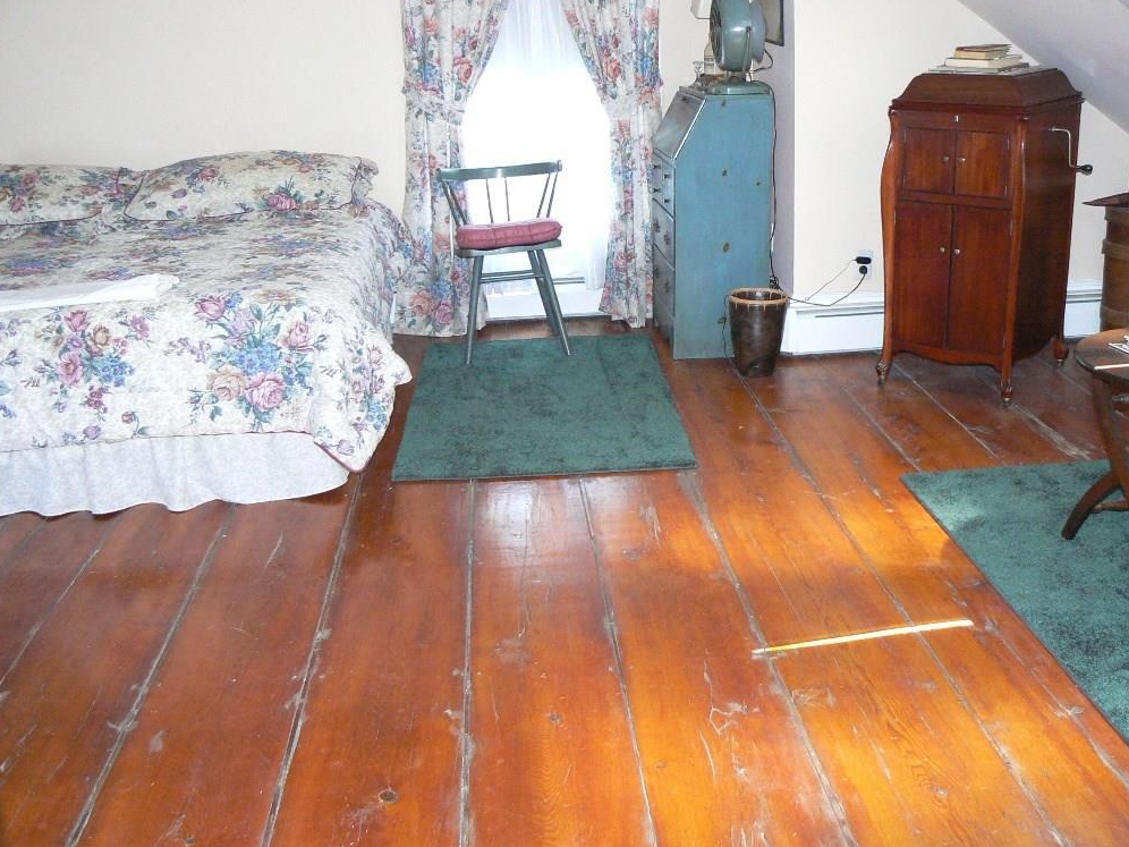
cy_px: 422
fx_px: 1207
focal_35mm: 37
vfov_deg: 38.7
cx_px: 568
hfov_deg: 50.1
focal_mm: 6
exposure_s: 1/30
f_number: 2.8
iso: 250
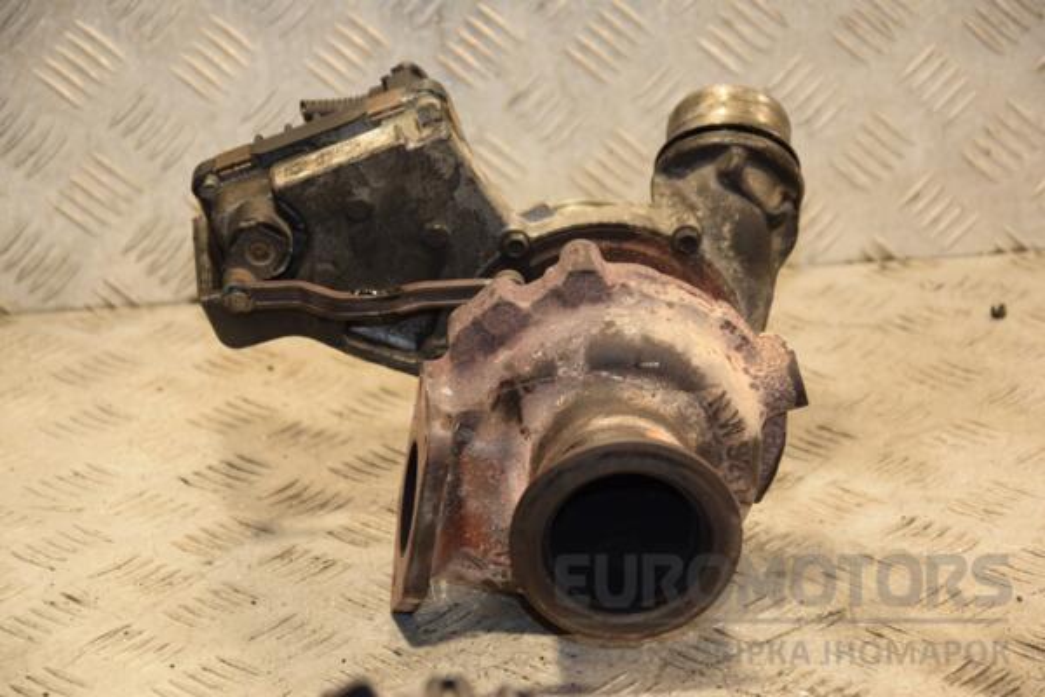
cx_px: 522
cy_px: 348
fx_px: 3483
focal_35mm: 120
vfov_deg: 11.4
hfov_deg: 17.1
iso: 800
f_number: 5.3
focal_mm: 80
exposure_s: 1/125
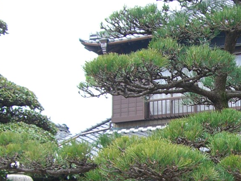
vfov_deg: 13.7
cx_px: 274
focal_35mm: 107
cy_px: 169
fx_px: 745
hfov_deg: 17.7
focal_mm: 6.2
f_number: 2.7
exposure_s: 1/80
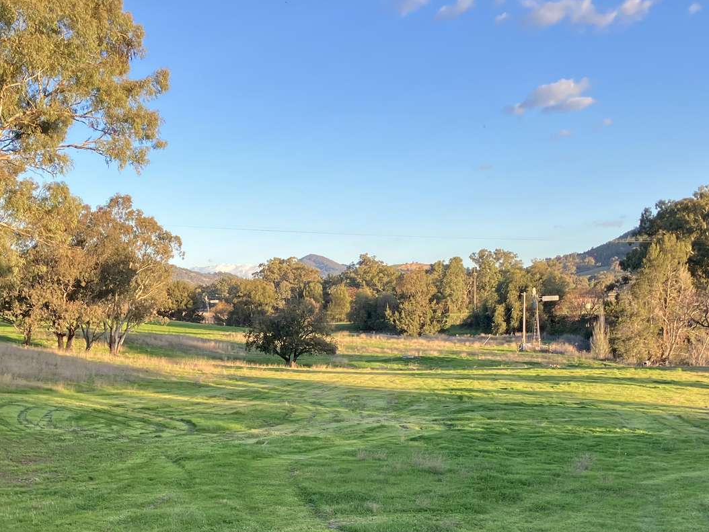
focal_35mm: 51
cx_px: 377
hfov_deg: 37.5
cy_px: 483
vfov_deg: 27.5
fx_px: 1045
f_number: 1.8
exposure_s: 1/185
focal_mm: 3.99
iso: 25
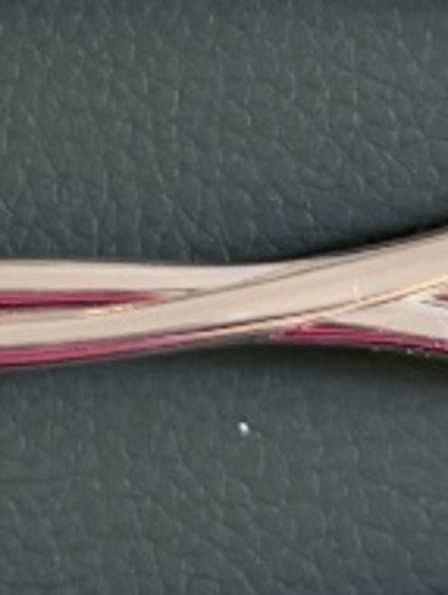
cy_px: -376
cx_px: -25
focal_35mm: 221
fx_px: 3805
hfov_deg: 6.7
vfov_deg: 8.7
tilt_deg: -86.3
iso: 400
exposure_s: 1/40
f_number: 1.78
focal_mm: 6.76
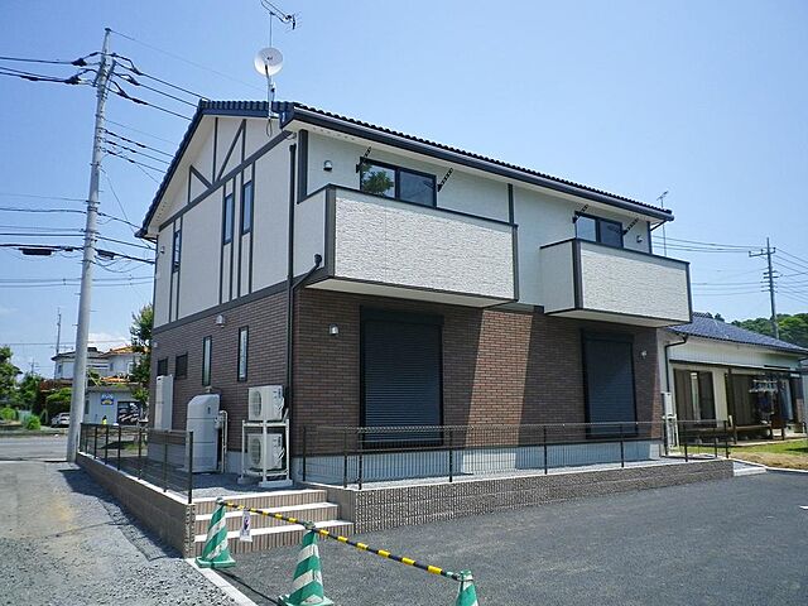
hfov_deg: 63.4
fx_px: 654
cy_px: 303
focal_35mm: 28
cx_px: 404
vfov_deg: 49.7
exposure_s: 1/800
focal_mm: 5.05
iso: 100
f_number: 3.5
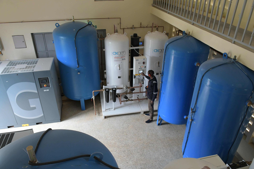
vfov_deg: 47.9
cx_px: 127
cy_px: 84
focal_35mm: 27
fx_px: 190
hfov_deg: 67.4
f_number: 5.6
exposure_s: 1/100
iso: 2500
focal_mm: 18
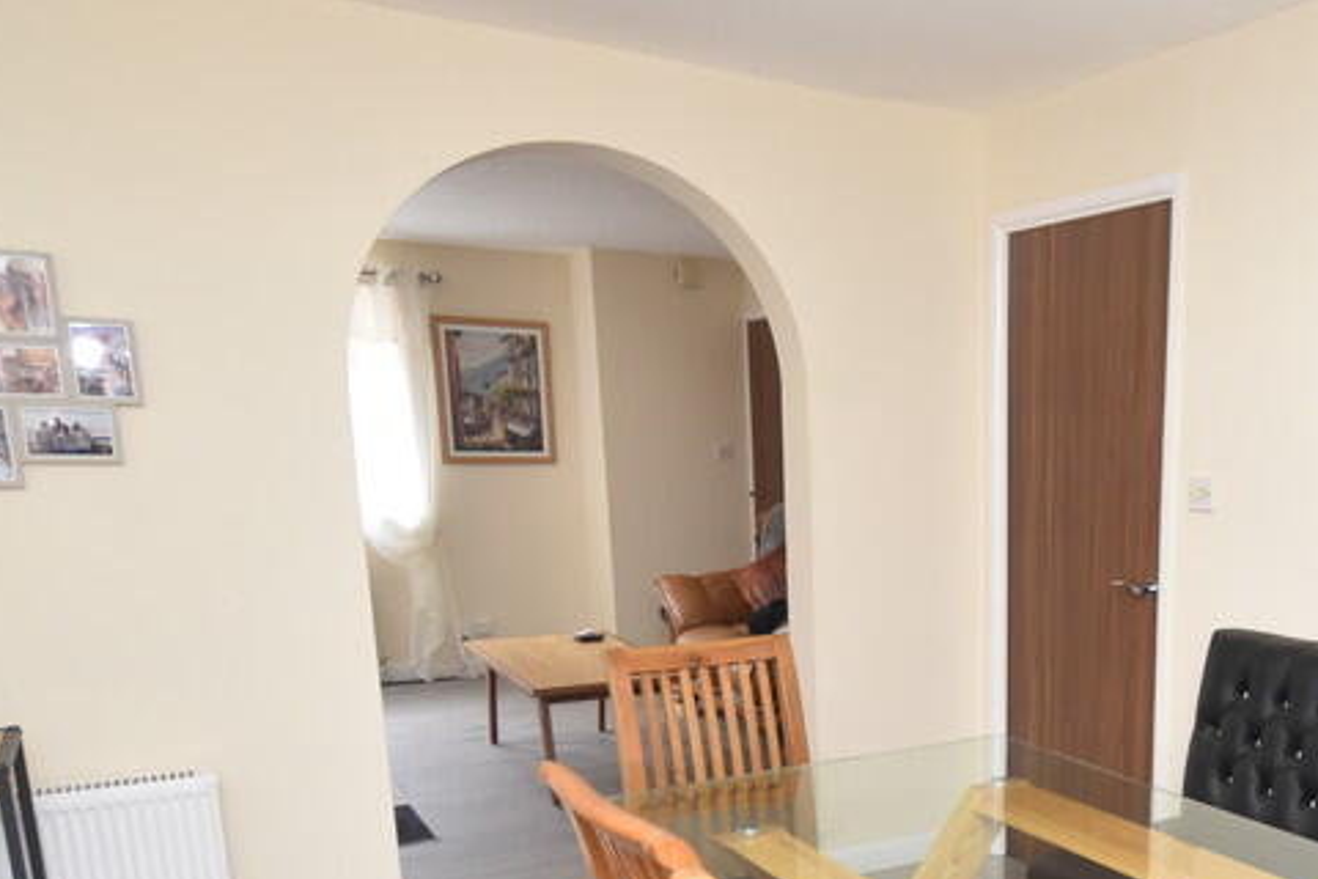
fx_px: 1171
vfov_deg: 39.3
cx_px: 1035
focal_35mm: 32
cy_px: 716
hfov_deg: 55.0
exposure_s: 1/200
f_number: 4.5
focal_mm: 10
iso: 800
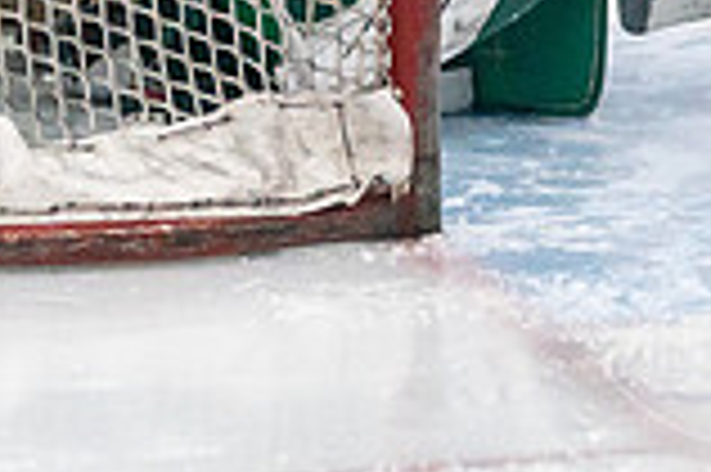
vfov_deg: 2.8
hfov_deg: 4.2
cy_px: -159
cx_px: 659
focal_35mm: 491
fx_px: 9687
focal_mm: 106
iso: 4000
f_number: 2.8
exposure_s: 1/1600
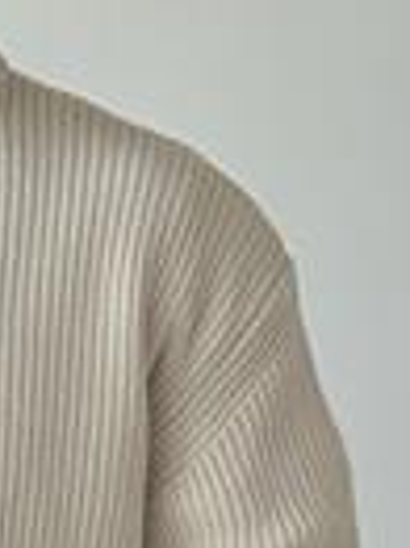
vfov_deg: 10.1
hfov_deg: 7.5
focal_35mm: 195
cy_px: 404
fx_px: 3085
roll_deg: +0.2
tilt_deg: +2.3
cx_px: -213
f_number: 1.78
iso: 80
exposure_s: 1/444
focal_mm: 6.76
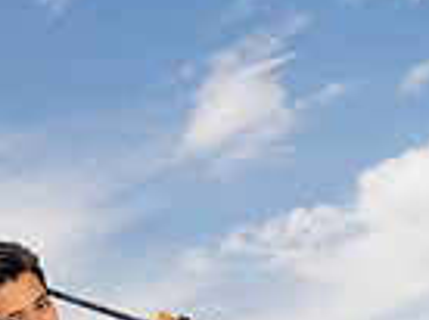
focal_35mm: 88
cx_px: 16
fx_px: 1089
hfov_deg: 21.6
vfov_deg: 13.7
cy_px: 683
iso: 100
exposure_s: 1/250
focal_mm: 28
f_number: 8
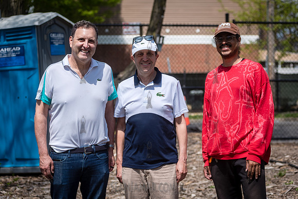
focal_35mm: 84
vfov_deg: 16.2
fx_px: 700
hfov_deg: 24.0
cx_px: 149
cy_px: 100
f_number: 4
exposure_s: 1/2000
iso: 100
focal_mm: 80
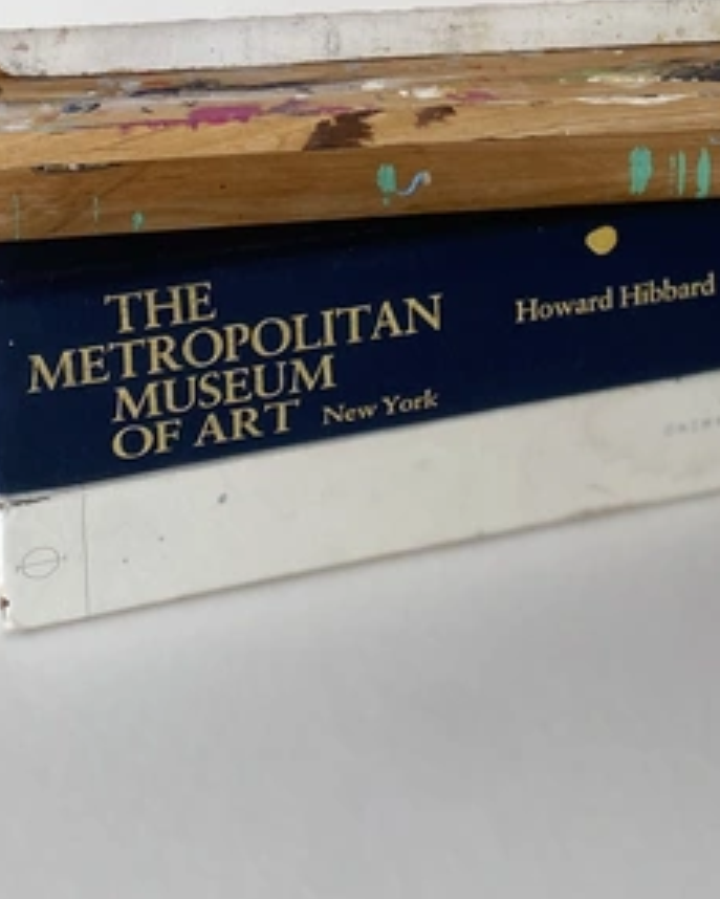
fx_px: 2077
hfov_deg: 19.7
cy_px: -295
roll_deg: +0.0
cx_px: 415
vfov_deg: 21.8
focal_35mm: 78
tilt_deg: -11.6
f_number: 1.8
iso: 32
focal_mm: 4.25
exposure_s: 1/229
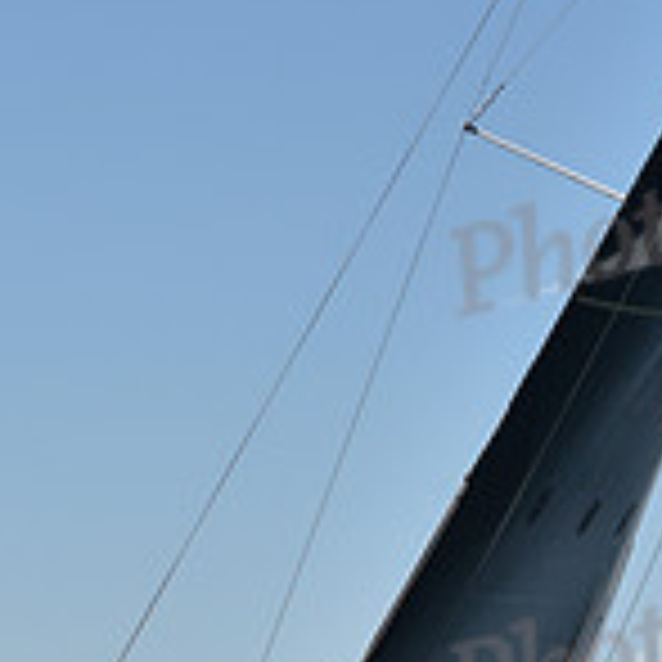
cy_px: 914
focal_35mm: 251
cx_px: 218
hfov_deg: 7.0
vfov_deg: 6.9
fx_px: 5431
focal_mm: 75
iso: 200
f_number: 8
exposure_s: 1/1000
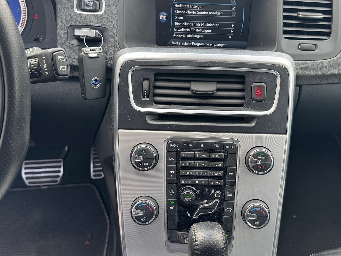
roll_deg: -1.8
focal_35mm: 38
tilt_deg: -31.6
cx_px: 194
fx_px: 374
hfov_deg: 48.8
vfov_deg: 37.7
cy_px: 120
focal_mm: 6.76
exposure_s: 1/121
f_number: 1.78
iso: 64
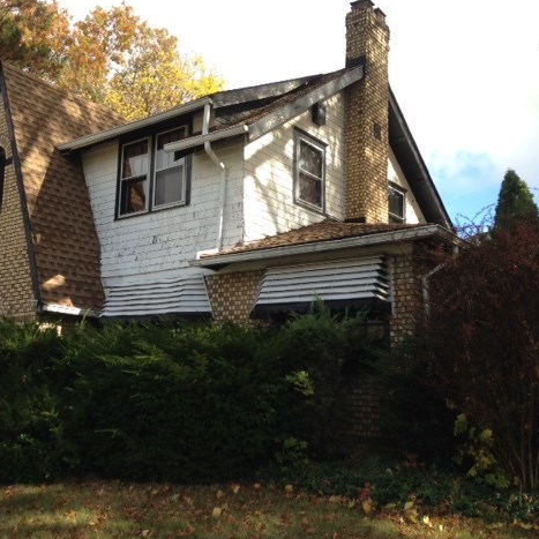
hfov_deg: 41.5
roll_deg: -1.2
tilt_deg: +12.9
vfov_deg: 41.9
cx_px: 195
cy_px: 274
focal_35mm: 40
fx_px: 705
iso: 50
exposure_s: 1/542
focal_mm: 4.12
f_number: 2.4
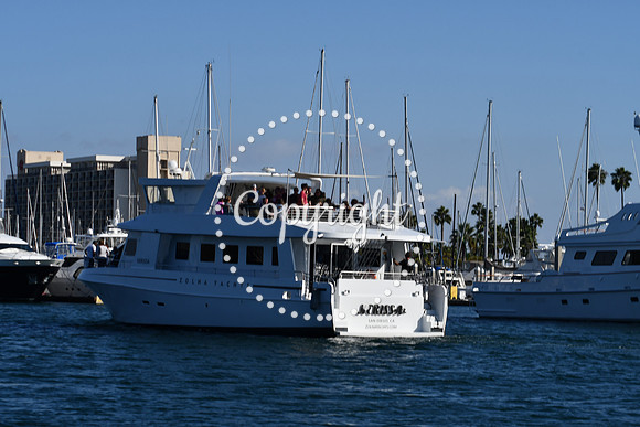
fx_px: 1867
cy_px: 214
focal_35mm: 105
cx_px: 320
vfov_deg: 13.0
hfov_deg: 19.5
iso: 100
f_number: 9
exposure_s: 1/640
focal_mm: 70
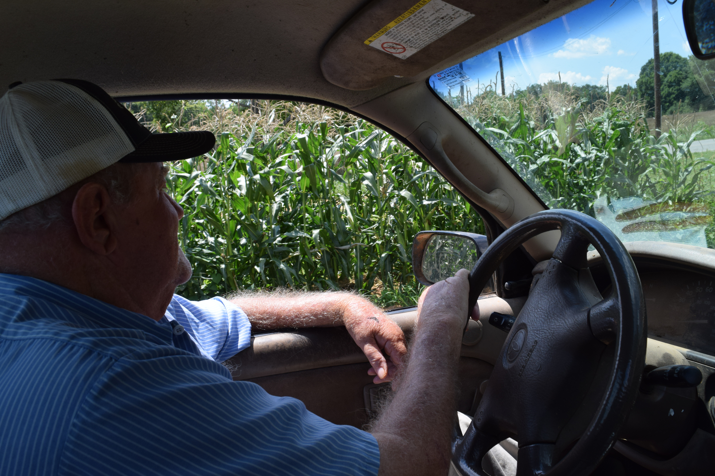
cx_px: 358
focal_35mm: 27
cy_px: 238
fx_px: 536
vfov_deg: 47.9
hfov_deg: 67.4
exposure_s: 1/400
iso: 400
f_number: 10
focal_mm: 18
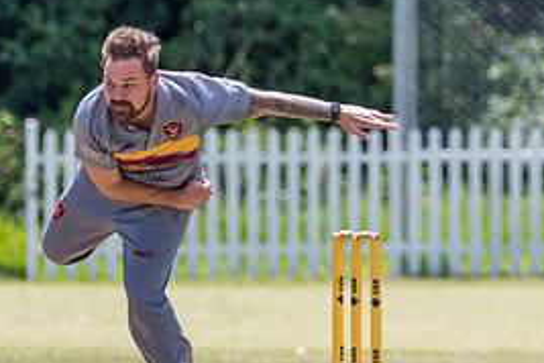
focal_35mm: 1406
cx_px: 151
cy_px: 125
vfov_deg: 1.0
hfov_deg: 1.5
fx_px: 21245
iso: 900
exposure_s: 1/2000
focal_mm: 500
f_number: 6.3
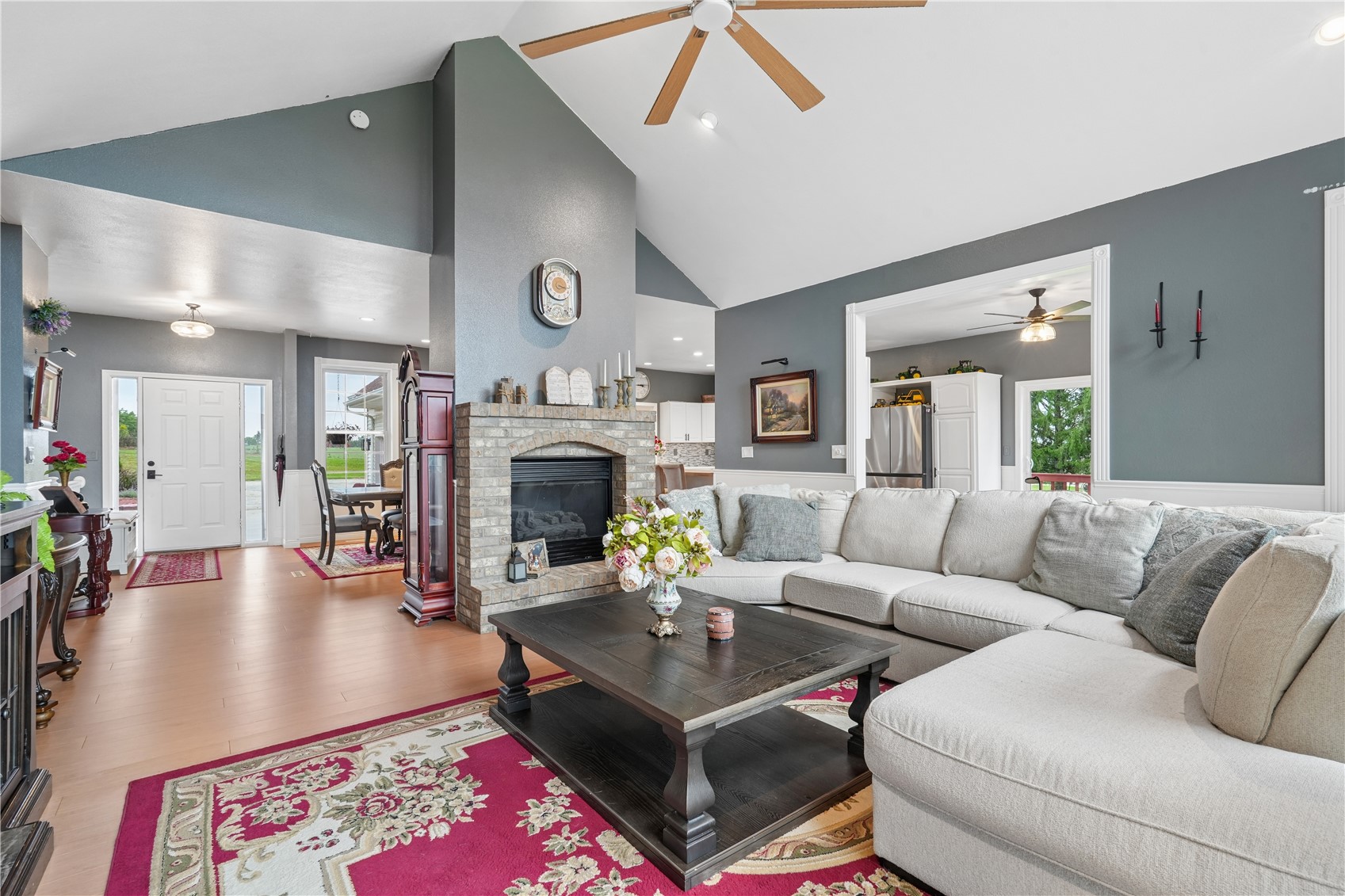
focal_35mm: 16
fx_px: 598
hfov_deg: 96.7
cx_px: 672
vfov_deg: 73.7
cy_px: 448
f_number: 10
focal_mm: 16
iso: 400
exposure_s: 1/8
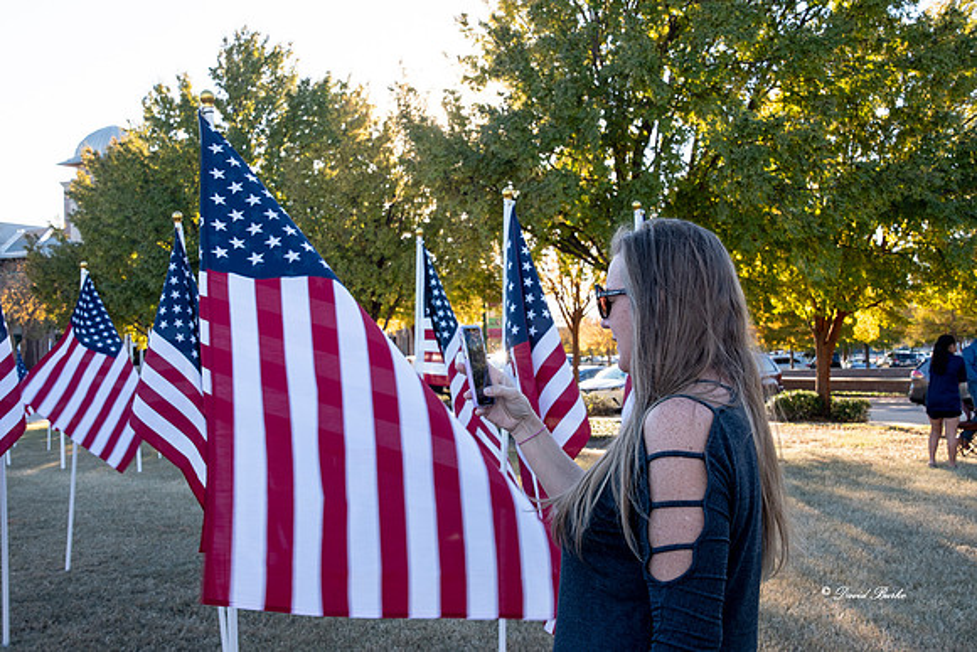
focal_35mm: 40
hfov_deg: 47.9
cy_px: 326
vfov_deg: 33.0
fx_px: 1099
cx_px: 488
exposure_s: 1/100
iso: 100
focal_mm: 27
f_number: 8
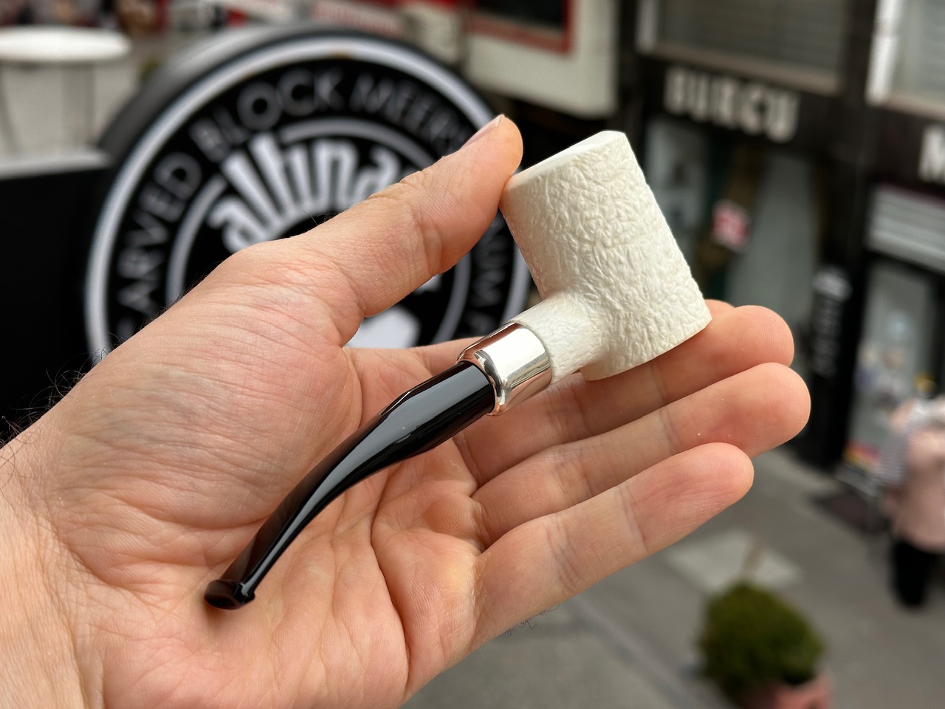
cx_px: 472
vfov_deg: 30.3
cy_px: 354
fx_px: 1310
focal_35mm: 48
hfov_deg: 39.7
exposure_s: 1/521
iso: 64
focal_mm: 6.86
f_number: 1.78
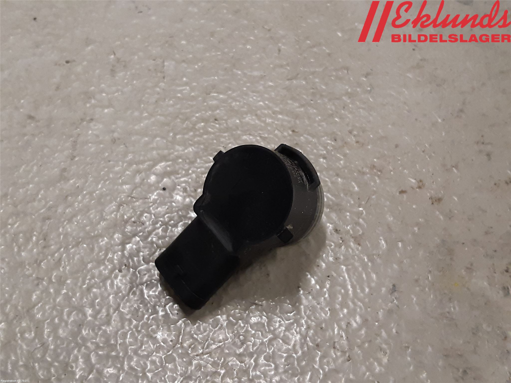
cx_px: 256
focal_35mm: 26
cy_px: 192
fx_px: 384
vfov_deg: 53.1
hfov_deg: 67.3
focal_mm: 3.93
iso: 200
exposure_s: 1/50
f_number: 1.7
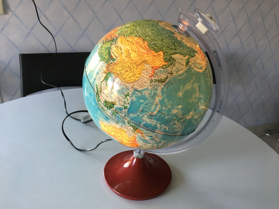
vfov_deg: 48.2
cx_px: 140
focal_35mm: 29
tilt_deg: -24.6
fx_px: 234
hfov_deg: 61.7
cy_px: 104
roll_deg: -6.0
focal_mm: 4.15
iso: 40
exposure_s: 1/17
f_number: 2.2
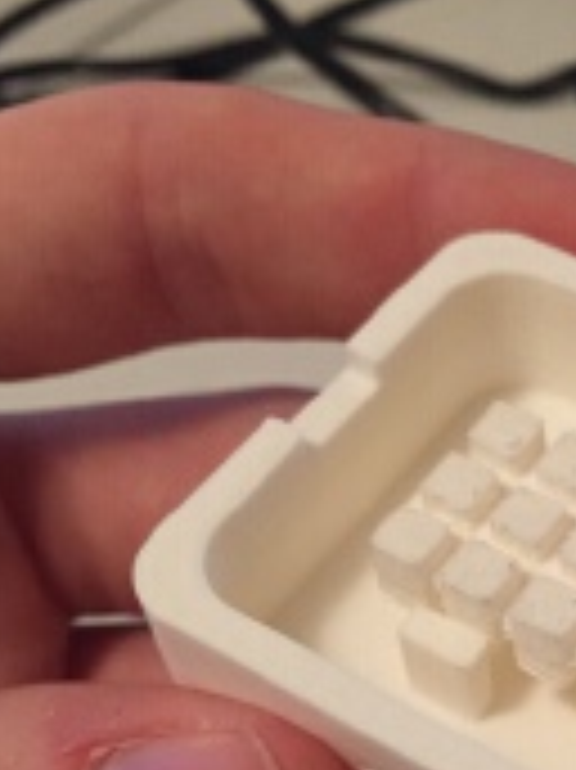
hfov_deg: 20.4
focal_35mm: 68
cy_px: 680
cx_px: 657
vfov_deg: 27.6
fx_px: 1511
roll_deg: +4.9
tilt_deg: -42.0
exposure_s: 1/30
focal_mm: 4.15
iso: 200
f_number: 2.2
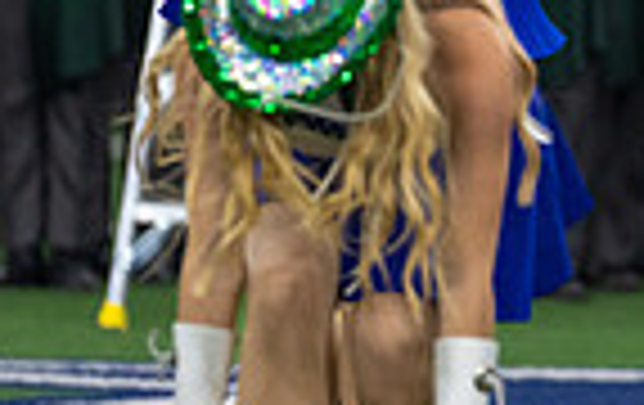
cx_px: 959
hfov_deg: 2.4
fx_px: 15528
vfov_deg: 1.5
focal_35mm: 883
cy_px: -108
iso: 1600
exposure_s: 1/1000
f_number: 2.8
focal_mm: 200
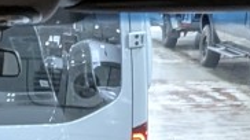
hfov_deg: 15.5
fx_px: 888
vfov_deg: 8.4
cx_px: -38
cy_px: 320
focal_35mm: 134
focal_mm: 2.35
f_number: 2.2
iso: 193
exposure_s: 1/23.7
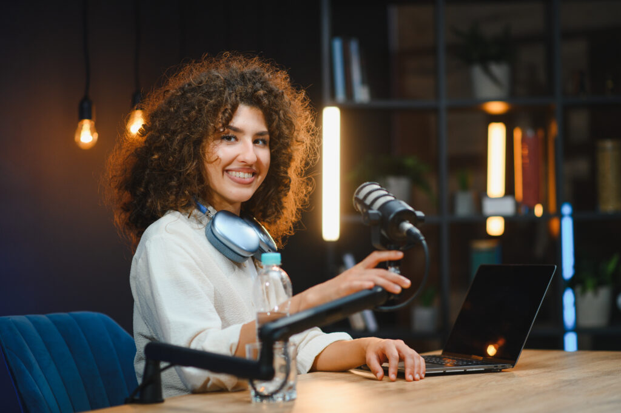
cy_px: 206
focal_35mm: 85
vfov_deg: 16.0
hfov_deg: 23.9
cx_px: 310
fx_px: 1465
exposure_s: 1/160
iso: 400
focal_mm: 85
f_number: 2
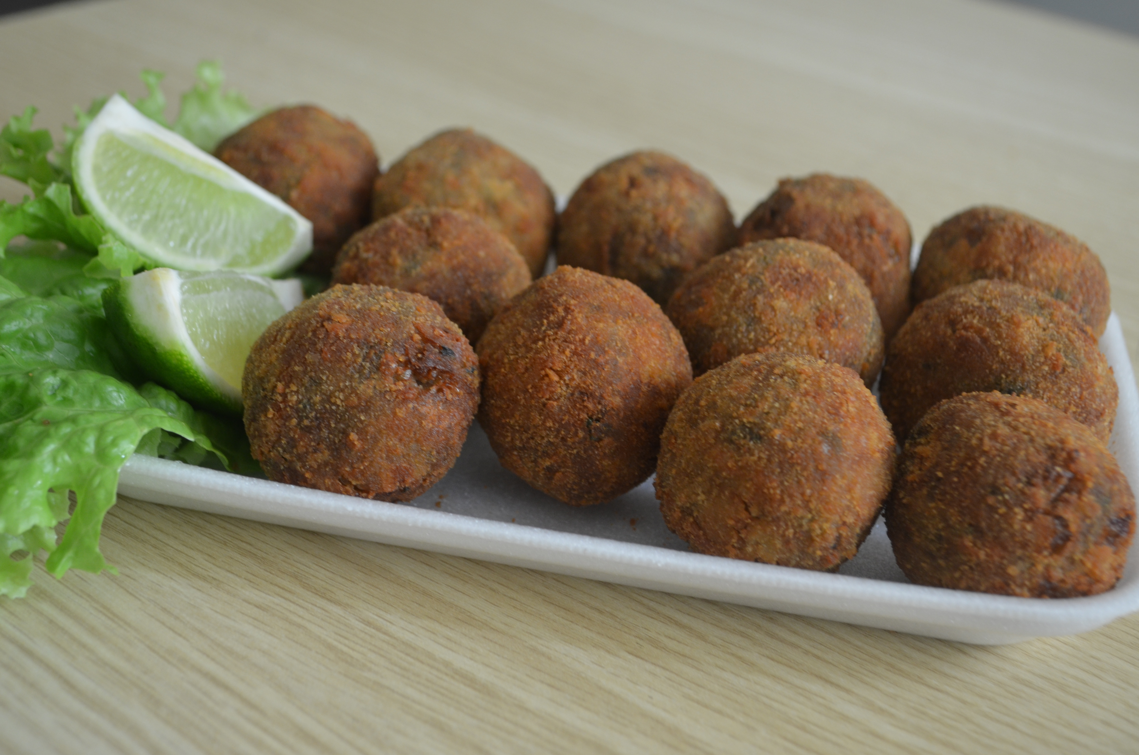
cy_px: 378
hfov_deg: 36.9
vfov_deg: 25.0
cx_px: 570
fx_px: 1705
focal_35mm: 54
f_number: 5
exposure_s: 1/60
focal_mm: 36
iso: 500
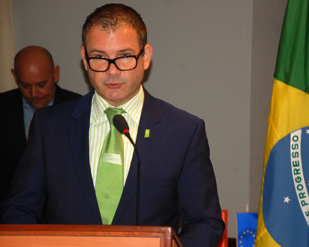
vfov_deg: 11.3
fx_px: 1244
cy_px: 123
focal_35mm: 136
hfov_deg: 14.2
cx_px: 170
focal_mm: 80
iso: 400
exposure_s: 1/60
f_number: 5.6
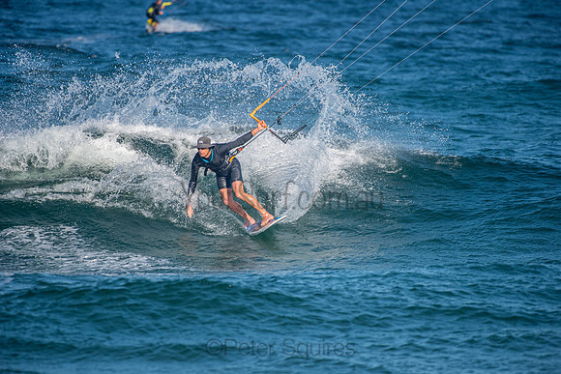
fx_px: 7793
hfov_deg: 4.1
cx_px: 280
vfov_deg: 2.8
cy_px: 187
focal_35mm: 500
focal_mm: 500
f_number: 5.6
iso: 200
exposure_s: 1/1600
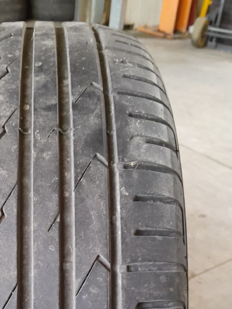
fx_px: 474
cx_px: 45
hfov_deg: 27.0
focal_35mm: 53
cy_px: 314
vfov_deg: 33.0
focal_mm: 3.98
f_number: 1.8
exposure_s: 1/50
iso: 250
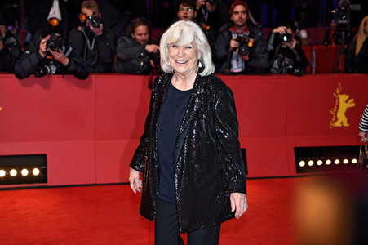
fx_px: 613
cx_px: 184
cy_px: 122
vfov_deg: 22.6
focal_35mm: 60
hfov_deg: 33.4
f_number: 3.5
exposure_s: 1/400
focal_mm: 60
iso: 800
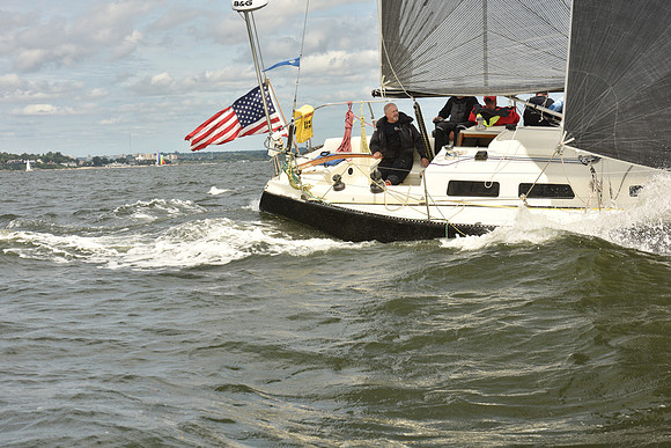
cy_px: 224
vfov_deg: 19.5
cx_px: 336
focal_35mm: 70
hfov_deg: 28.8
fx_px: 1305
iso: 250
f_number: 9
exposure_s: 1/800
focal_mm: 70
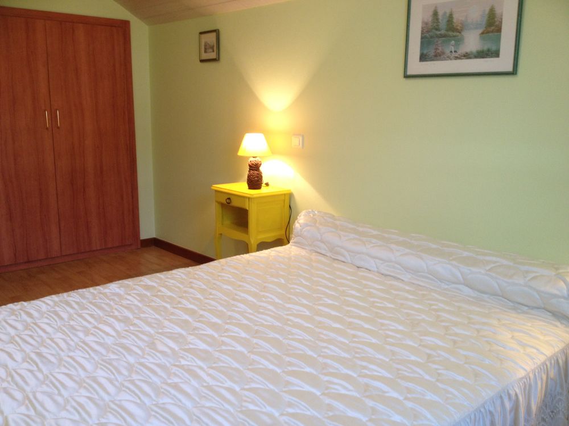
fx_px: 575
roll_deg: +0.8
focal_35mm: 35
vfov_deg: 40.7
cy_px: 213
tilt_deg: -12.7
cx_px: 284
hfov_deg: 52.6
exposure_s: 1/20
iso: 80
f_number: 2.4
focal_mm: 4.28
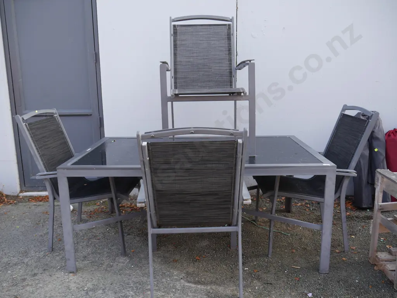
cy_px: 149
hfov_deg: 59.9
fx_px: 344
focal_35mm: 30
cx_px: 198
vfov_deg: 46.8
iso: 200
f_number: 4.5
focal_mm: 15
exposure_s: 1/125
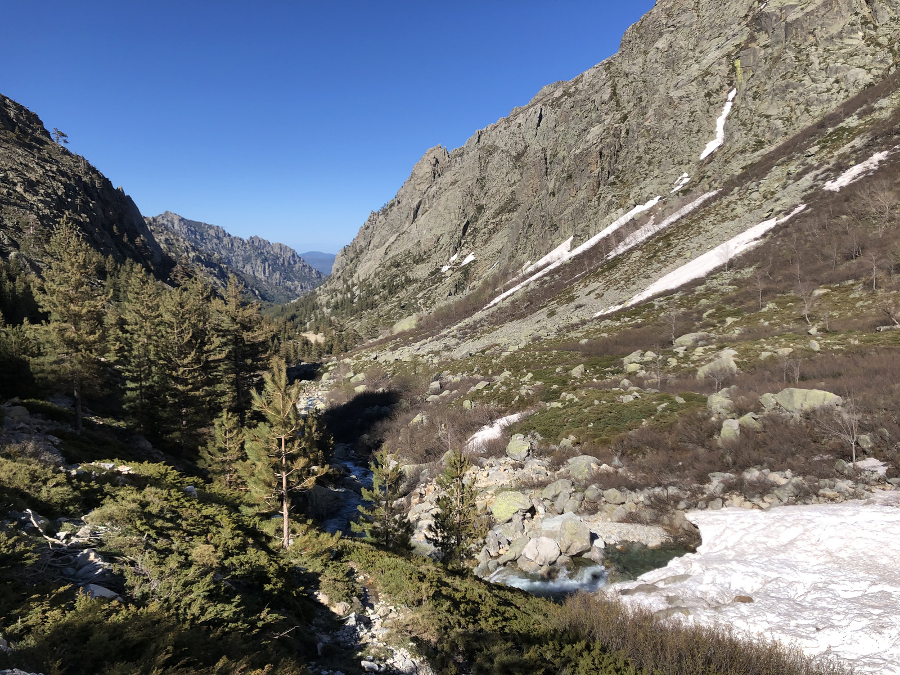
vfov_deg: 49.7
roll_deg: +0.8
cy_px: 338
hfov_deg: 63.4
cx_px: 450
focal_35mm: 28
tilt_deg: -6.9
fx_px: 728
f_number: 1.8
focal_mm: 4
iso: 20
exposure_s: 1/2088
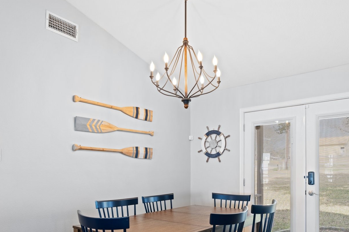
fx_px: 262
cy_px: 167
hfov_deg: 67.4
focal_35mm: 27
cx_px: 177
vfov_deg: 46.6
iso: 100
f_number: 8
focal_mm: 16
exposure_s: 1.3
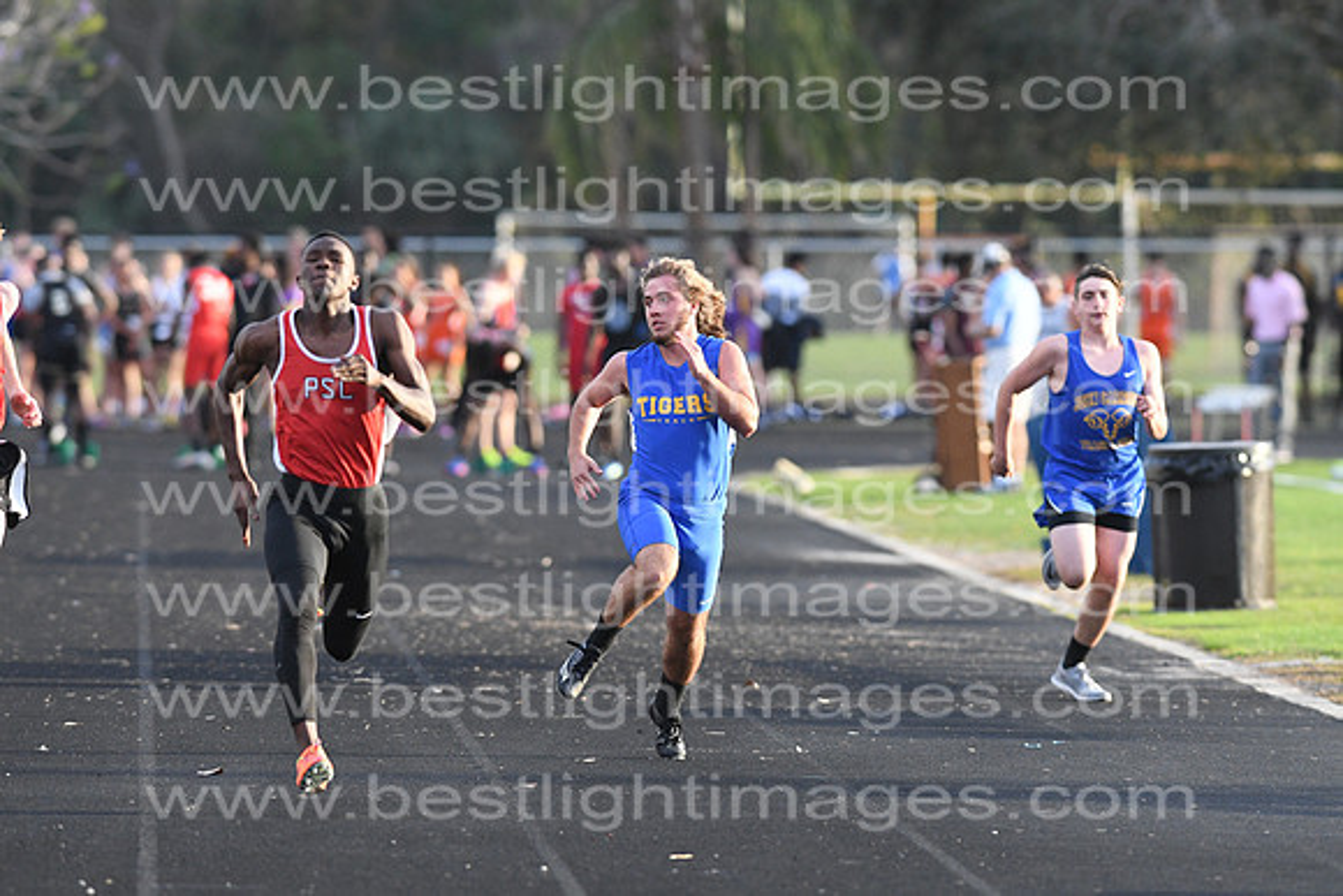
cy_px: 448
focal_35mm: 450
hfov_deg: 4.6
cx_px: 672
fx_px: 16791
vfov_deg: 3.1
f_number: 4
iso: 2000
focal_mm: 300
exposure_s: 1/2000
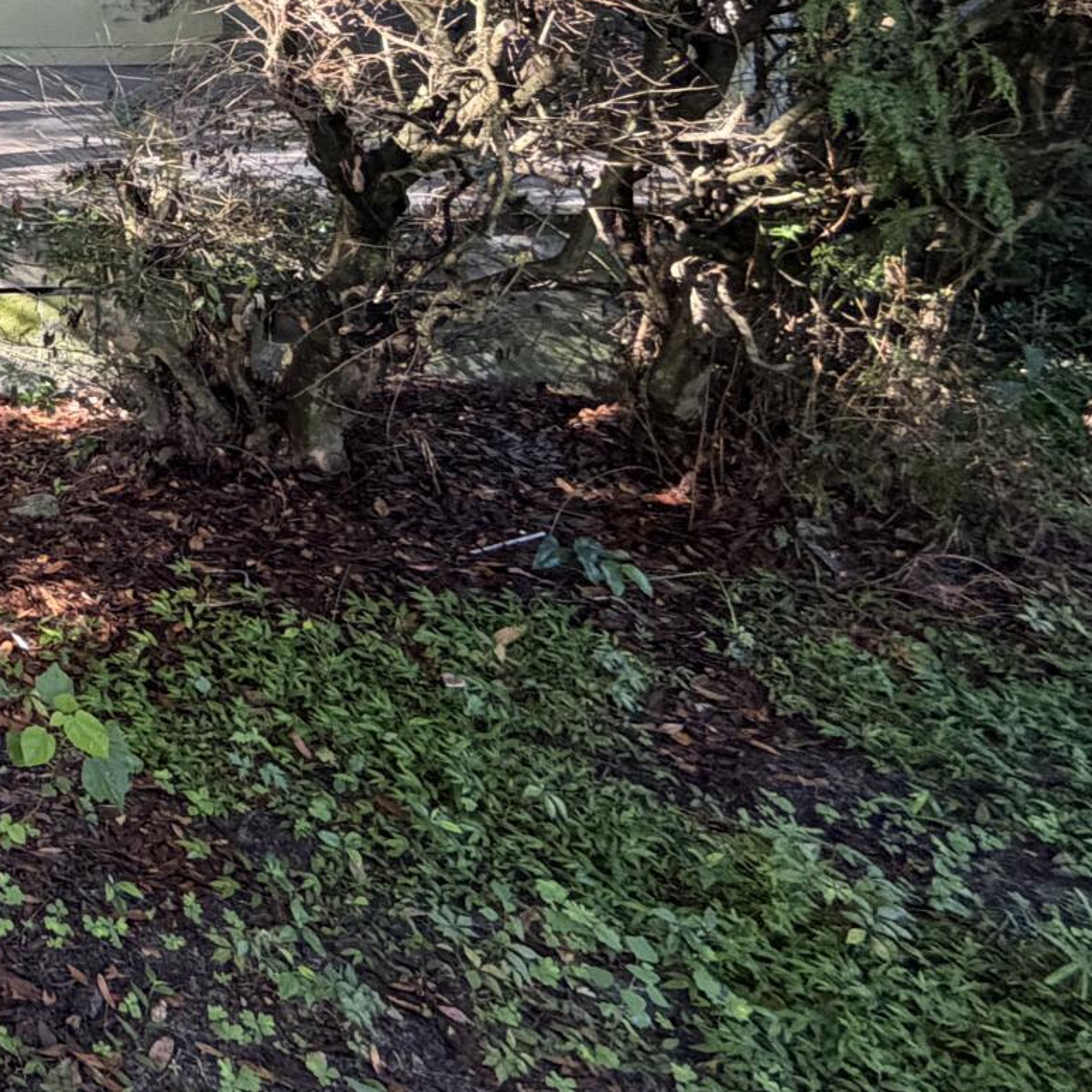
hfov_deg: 24.1
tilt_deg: -4.0
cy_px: -59
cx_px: -696
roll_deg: +0.5
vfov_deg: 31.9
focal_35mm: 48
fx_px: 1713
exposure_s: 1/121
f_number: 2.2
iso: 200
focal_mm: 2.22
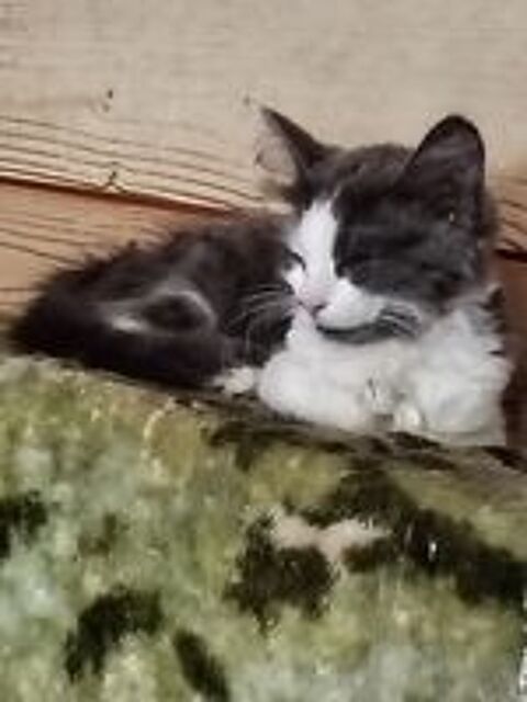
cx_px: 264
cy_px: 351
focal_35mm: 98
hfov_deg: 15.1
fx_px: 1989
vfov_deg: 20.0
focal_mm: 4.15
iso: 4014
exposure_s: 1/17.1
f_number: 1.8
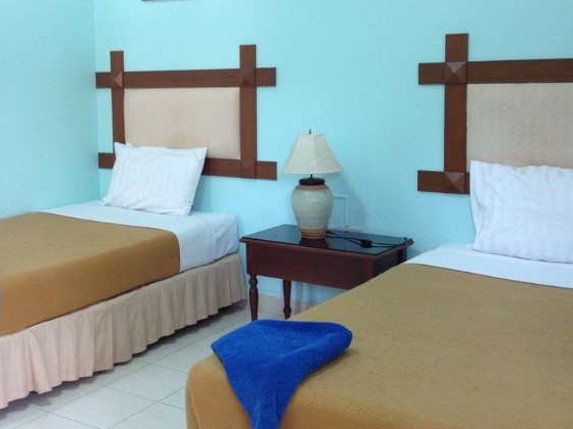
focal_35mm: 50
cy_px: 146
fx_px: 828
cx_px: 228
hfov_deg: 38.0
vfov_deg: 28.9
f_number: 2.4
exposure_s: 1/20
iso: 125
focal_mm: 4.28
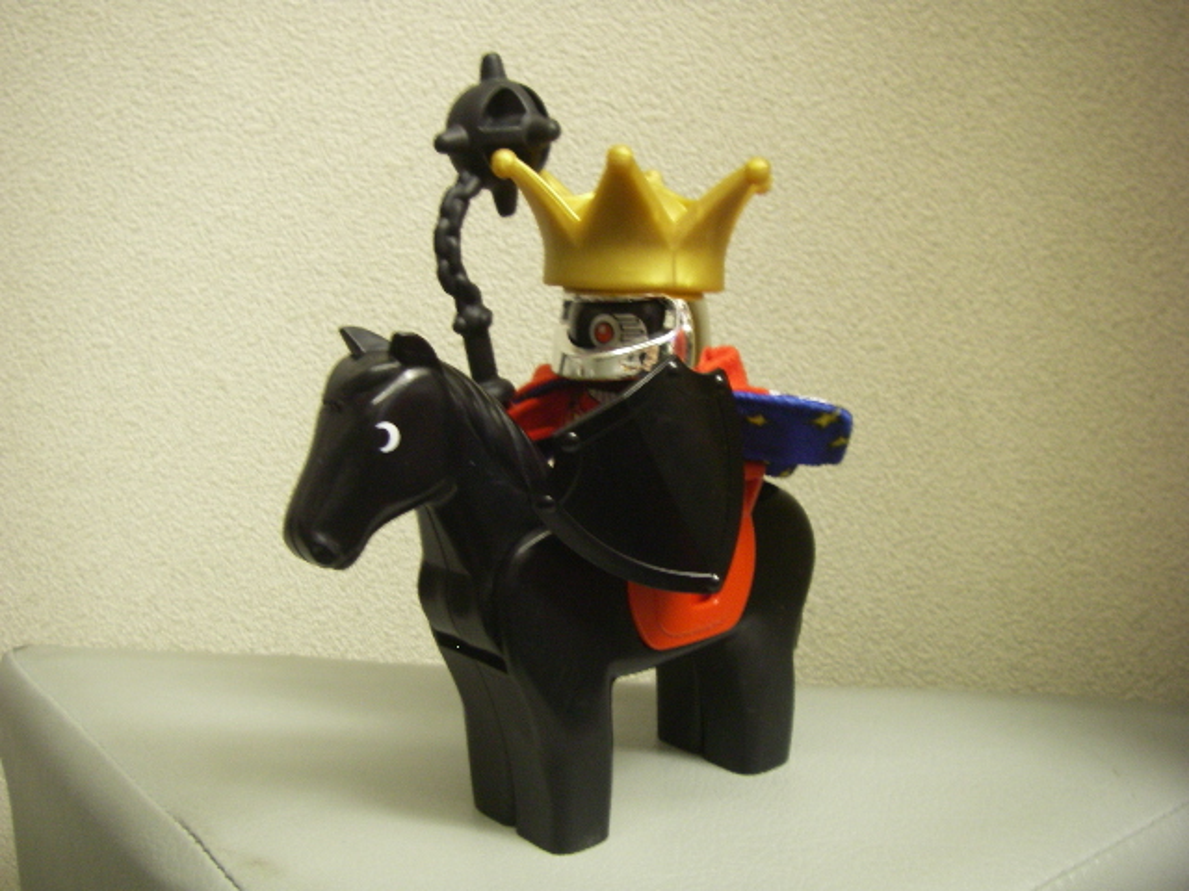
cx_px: 594
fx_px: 1305
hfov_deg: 49.0
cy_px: 446
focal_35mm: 38
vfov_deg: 37.7
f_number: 3.3
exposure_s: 1/4
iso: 200
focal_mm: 6.3
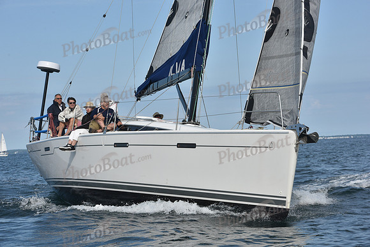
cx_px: 185
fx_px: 1007
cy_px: 124
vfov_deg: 14.0
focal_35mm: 98
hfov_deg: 20.8
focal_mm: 98
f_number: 10
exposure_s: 1/1000
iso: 320
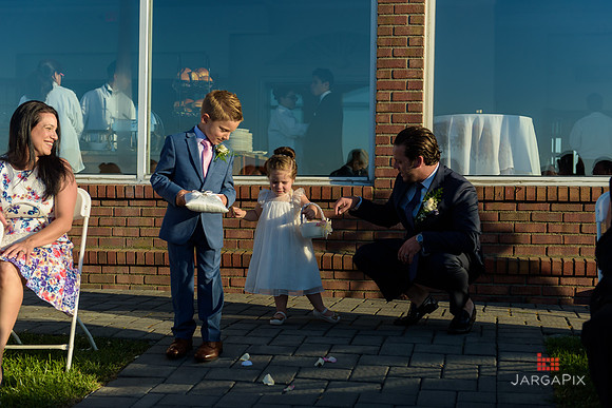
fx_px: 952
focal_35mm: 56
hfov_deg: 35.6
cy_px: 204
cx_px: 306
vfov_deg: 24.2
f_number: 3.2
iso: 200
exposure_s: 1/1600
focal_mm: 56
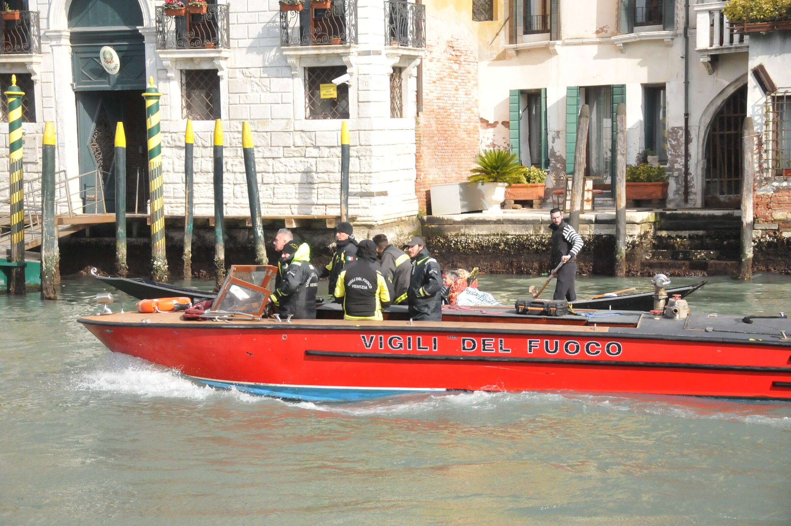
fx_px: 1810
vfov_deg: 16.5
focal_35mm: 82
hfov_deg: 24.6
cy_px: 263
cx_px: 396
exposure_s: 1/4000
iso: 1600
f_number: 5
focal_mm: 55
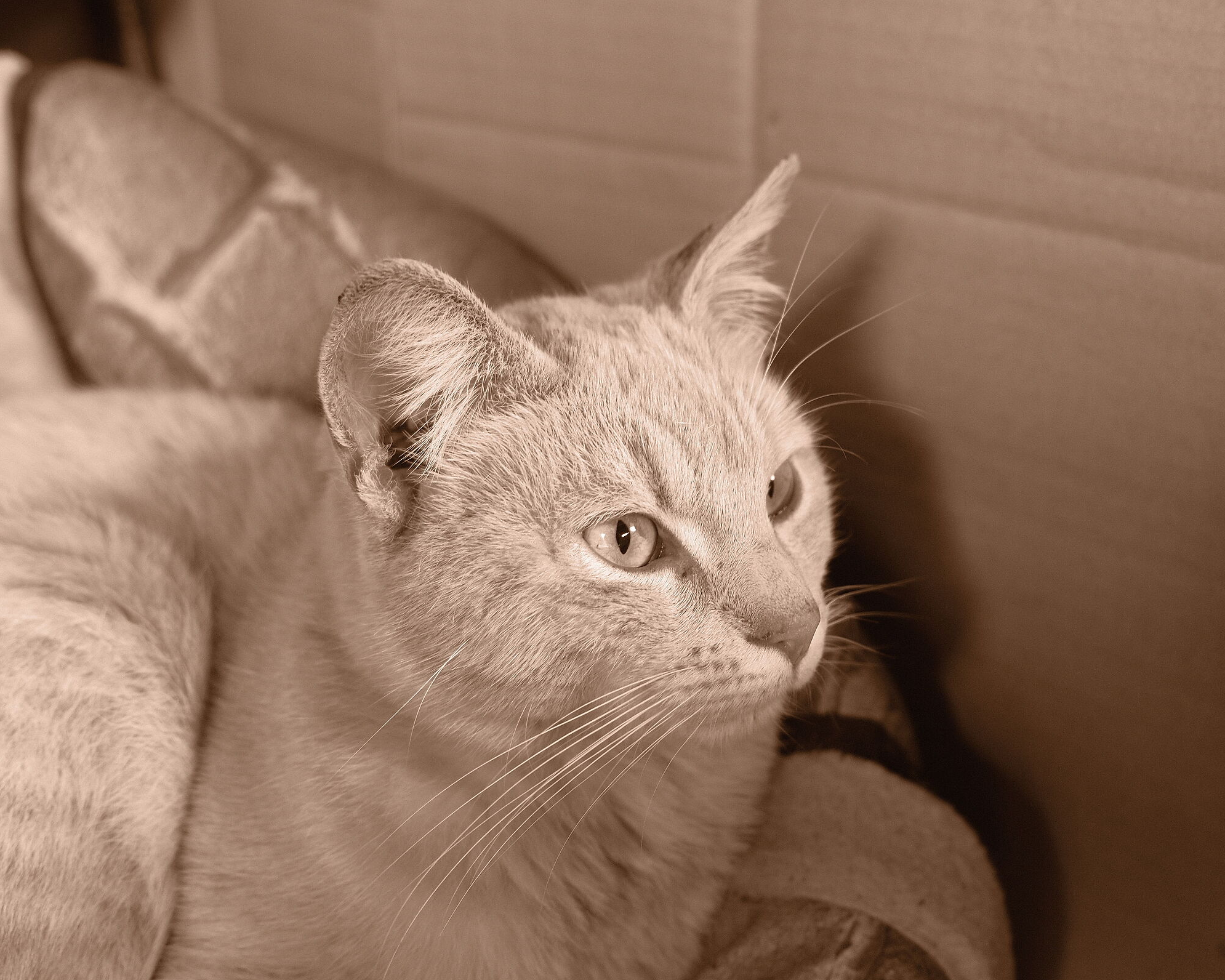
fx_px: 1559
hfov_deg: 42.8
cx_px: 688
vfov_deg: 34.9
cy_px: 491
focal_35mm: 43
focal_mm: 25.4
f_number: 3.2
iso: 320
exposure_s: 1/30
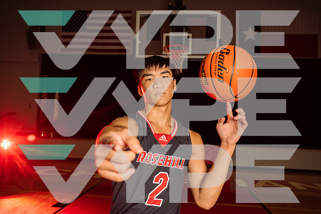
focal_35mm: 33
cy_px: 107
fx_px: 294
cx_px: 160
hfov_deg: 57.2
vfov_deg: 40.0
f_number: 4.5
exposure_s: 1/250
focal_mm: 33
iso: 200
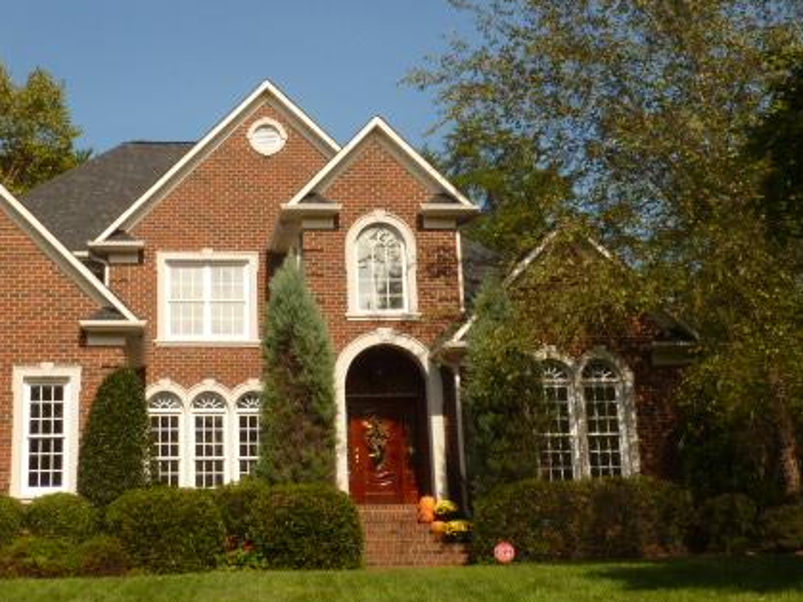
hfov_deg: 34.5
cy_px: 230
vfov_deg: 26.5
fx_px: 1275
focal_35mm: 55
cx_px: 243
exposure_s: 1/500
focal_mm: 4.1
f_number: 5
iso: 80
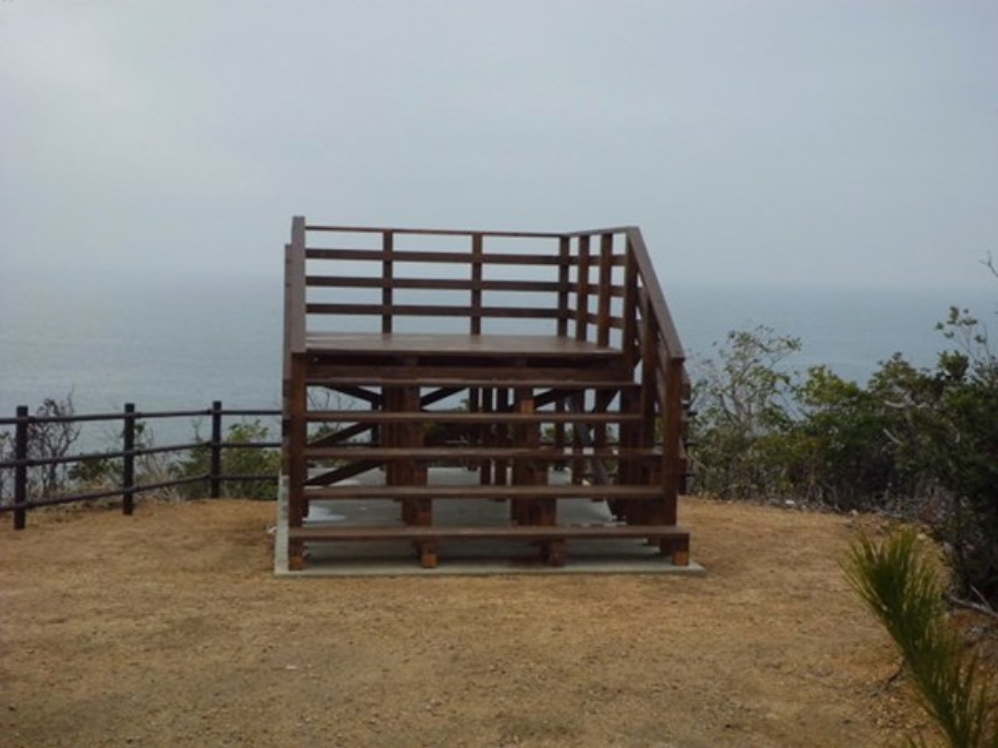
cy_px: 374
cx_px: 499
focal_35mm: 47
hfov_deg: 40.4
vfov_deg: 30.9
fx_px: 1355
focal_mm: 8.3
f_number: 3.4
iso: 64
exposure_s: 1/800
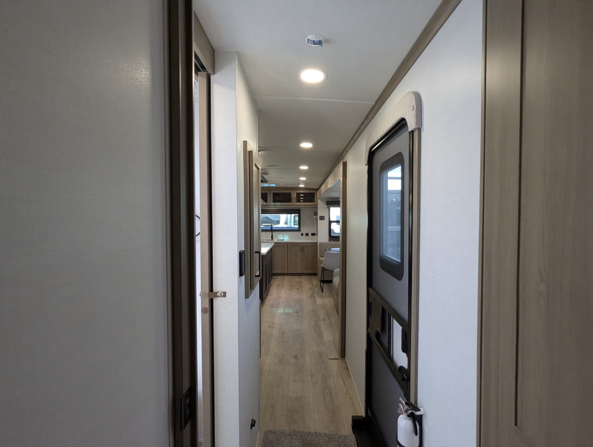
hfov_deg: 94.4
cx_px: 296
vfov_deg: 78.2
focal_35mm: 16
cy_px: 224
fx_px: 274
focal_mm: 2.35
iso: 275
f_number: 2.2
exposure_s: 1/176
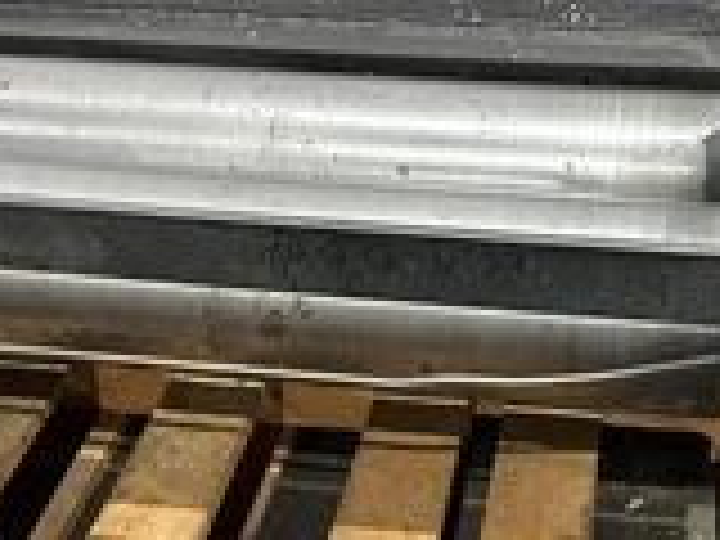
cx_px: 446
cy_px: 387
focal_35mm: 60
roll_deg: +1.5
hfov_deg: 32.1
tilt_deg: -38.2
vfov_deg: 24.2
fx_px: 1248
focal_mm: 6.86
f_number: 1.78
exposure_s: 1/60
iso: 400
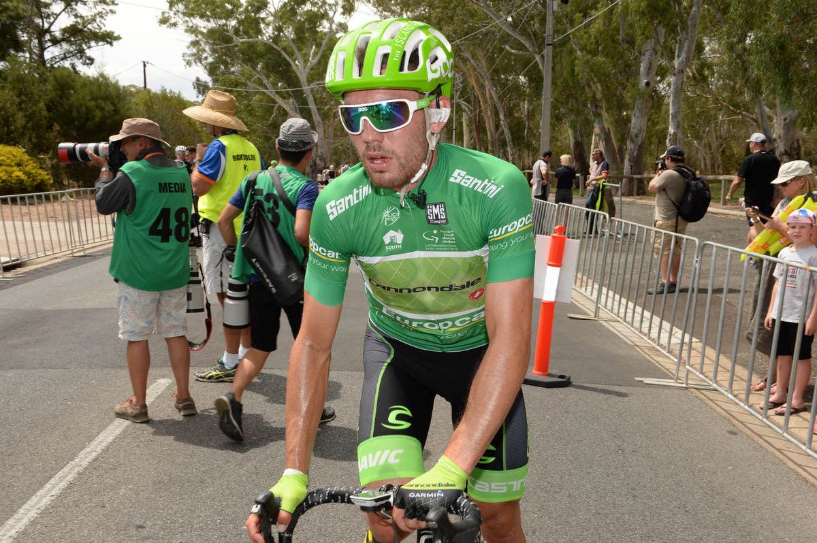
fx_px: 816
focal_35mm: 36
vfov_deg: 36.8
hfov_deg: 53.2
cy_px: 272
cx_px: 408
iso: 400
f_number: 13
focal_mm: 36
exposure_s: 1/250
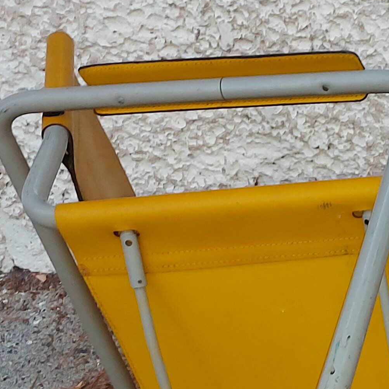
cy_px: 363
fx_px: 1246
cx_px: 600
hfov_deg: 16.1
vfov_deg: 17.4
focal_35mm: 98
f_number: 1.8
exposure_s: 1/33
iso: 200
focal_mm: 5.23
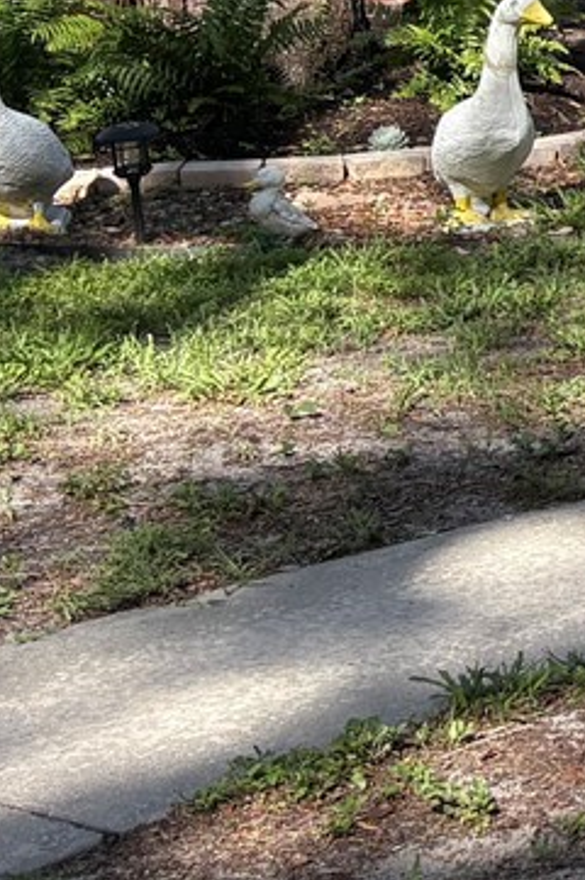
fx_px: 2930
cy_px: -112
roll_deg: +0.8
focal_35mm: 120
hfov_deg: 9.5
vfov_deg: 16.5
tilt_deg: -0.6
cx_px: 1631
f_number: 1.6
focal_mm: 5.96
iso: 64
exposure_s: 1/1081
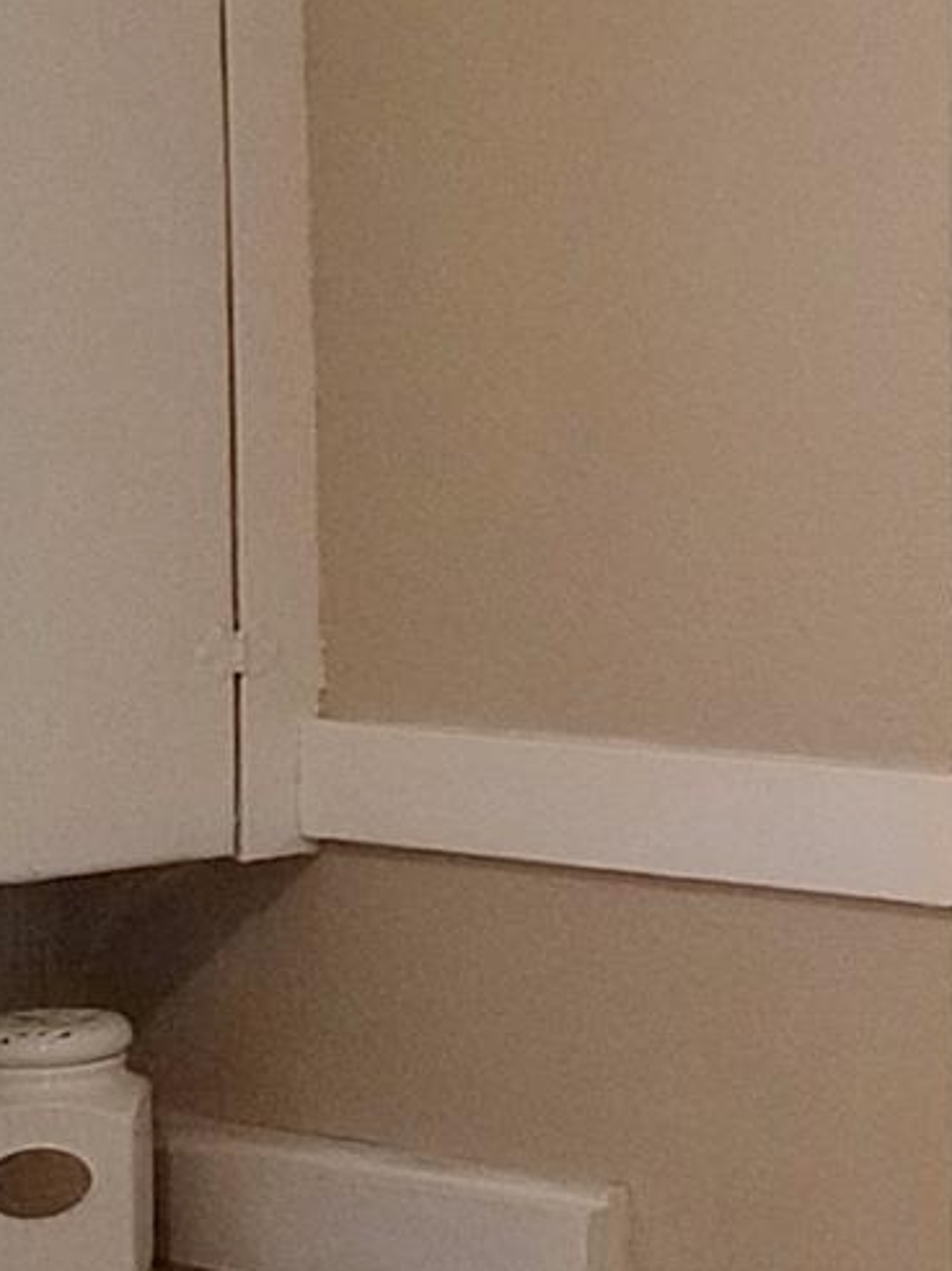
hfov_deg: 13.0
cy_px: 515
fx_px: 3889
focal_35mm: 106
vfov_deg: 18.5
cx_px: 1555
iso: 100
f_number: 1.7
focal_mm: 4.2
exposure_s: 1/60
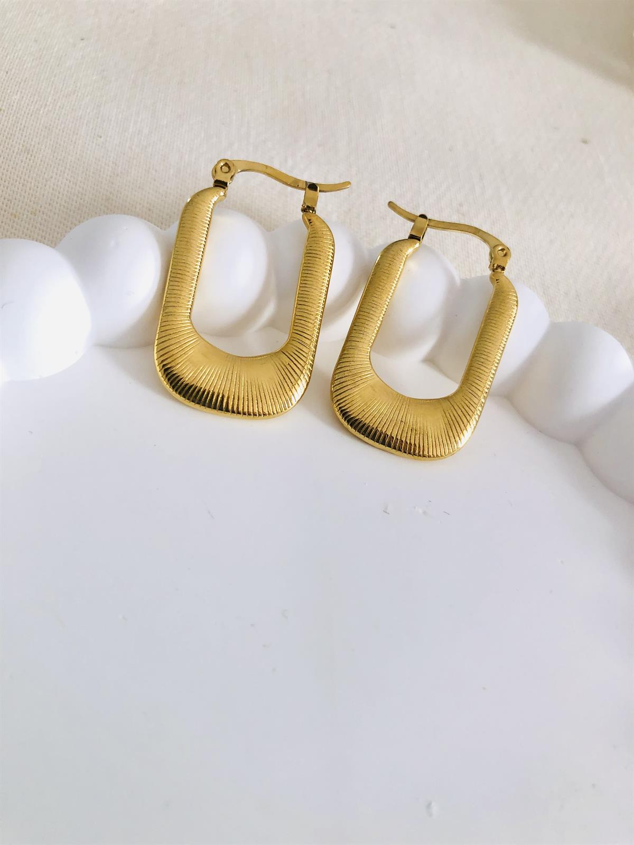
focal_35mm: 28
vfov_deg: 63.4
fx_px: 684
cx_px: 317
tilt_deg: -55.4
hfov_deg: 49.7
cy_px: 422
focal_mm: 3.99
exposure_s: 1/120
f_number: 1.8
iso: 64
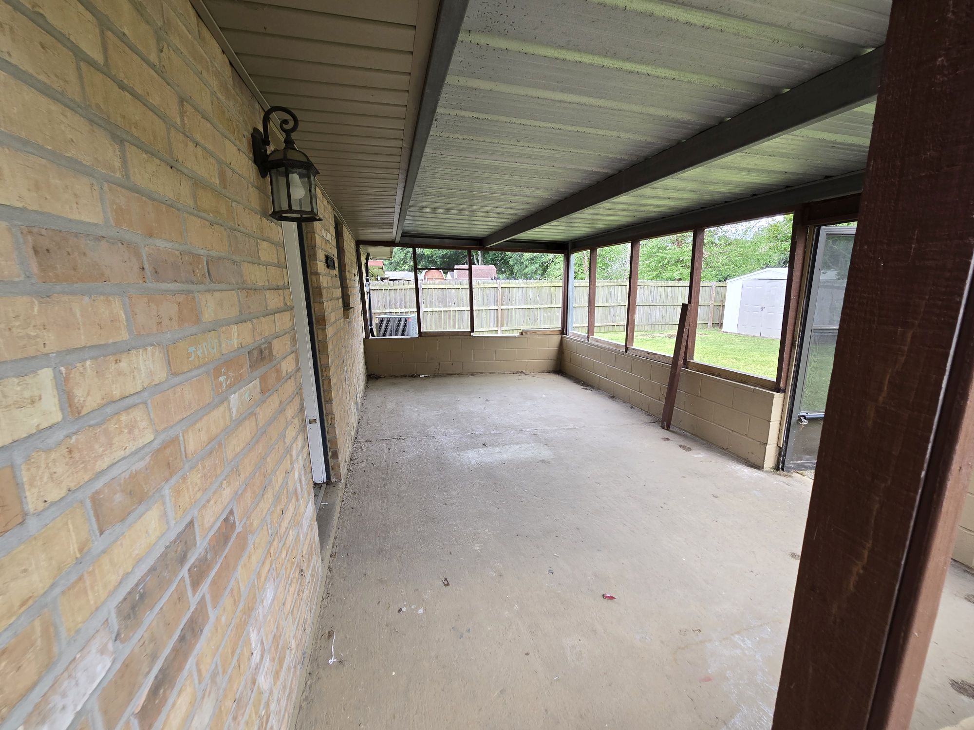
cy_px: 365
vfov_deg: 89.9
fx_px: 366
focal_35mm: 13
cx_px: 487
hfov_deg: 106.2
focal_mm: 2.2
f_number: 2.2
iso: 50
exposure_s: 1/121
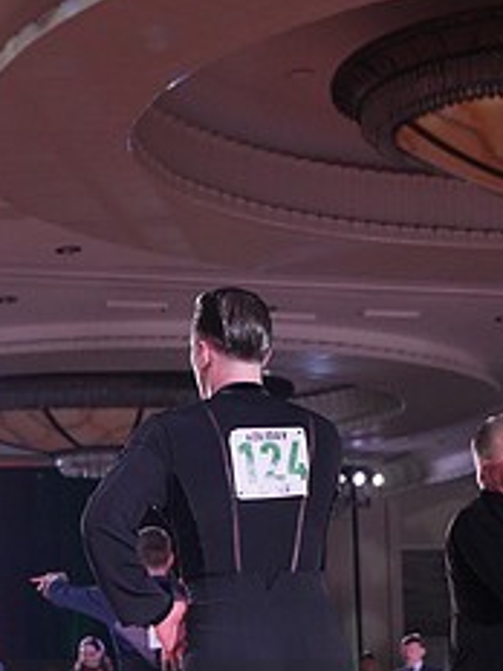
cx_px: -27
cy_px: 758
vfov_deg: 20.8
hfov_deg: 16.2
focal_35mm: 89
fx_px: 1724
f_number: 4
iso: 1600
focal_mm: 37
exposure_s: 1/500
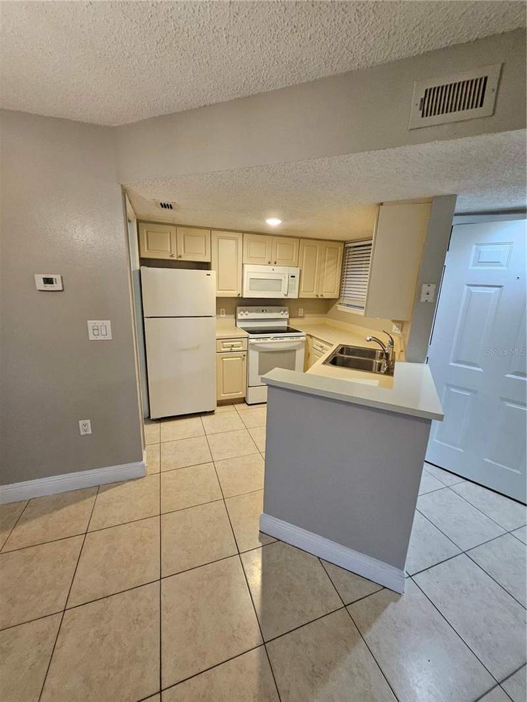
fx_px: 264
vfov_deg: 106.2
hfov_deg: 89.9
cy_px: 351
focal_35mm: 13
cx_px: 264
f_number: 2.2
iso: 320
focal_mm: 1.74
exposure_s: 1/60
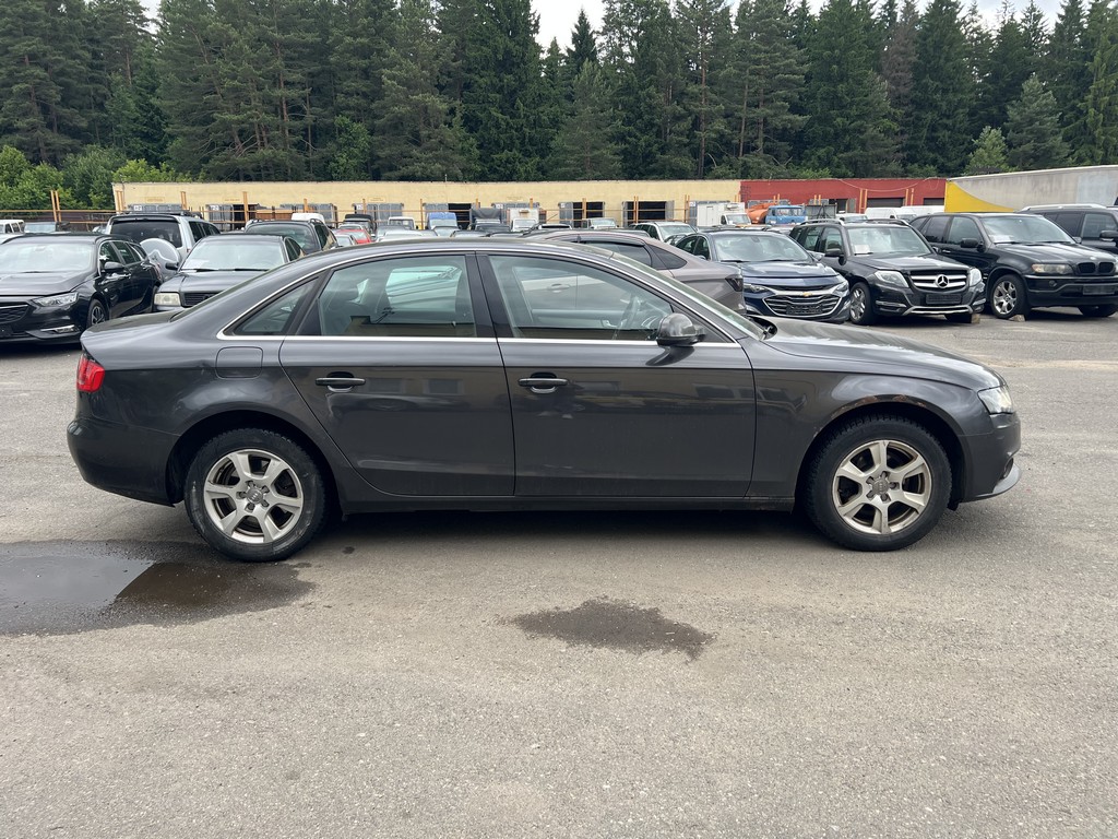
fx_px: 840
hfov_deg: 67.3
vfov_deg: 53.1
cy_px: 420
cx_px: 559
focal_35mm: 26
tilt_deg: -11.3
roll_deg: +2.0
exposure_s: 1/410
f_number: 1.5
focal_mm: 5.7
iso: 50
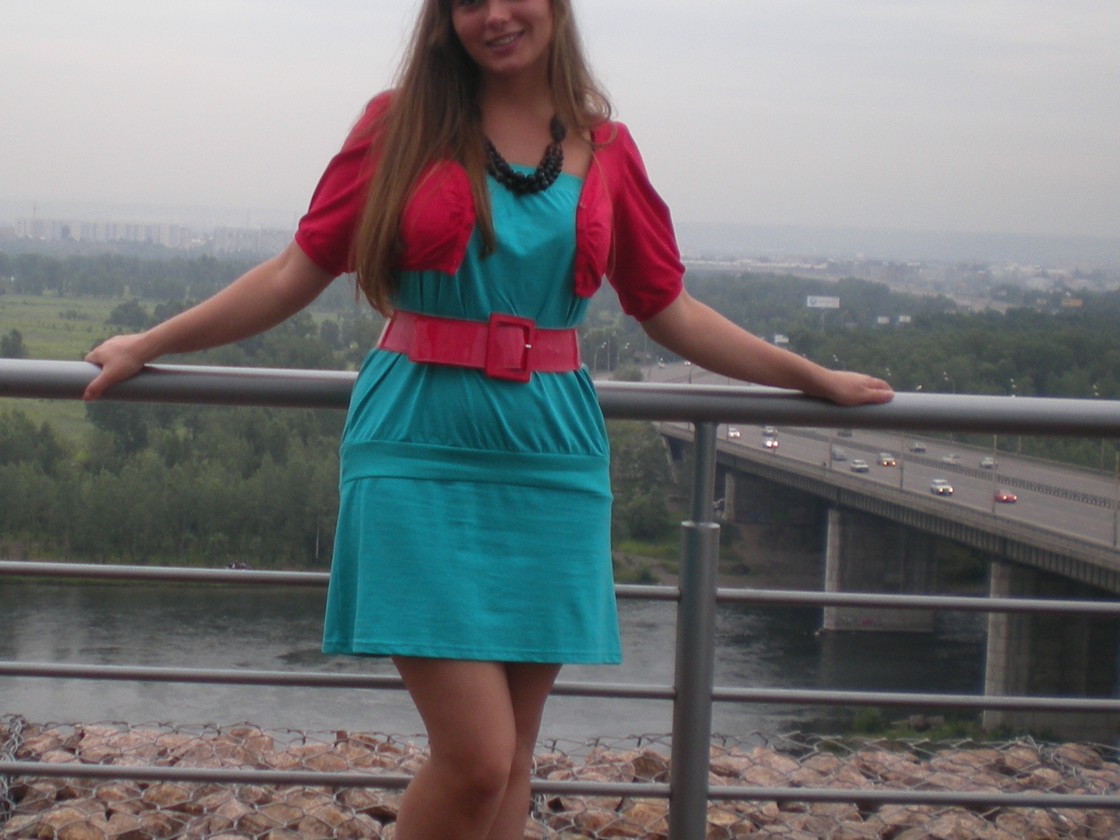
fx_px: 2136
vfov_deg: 22.2
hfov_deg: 29.1
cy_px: 320
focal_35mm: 66
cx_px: 352
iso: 64
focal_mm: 6.3
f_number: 3.1
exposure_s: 1/76.8
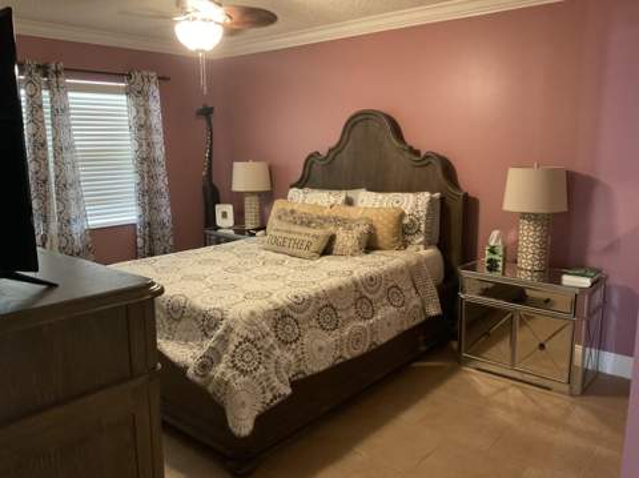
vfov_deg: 48.2
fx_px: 535
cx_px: 320
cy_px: 239
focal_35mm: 29
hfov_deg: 61.7
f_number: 1.8
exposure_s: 1/30
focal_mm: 3
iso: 500
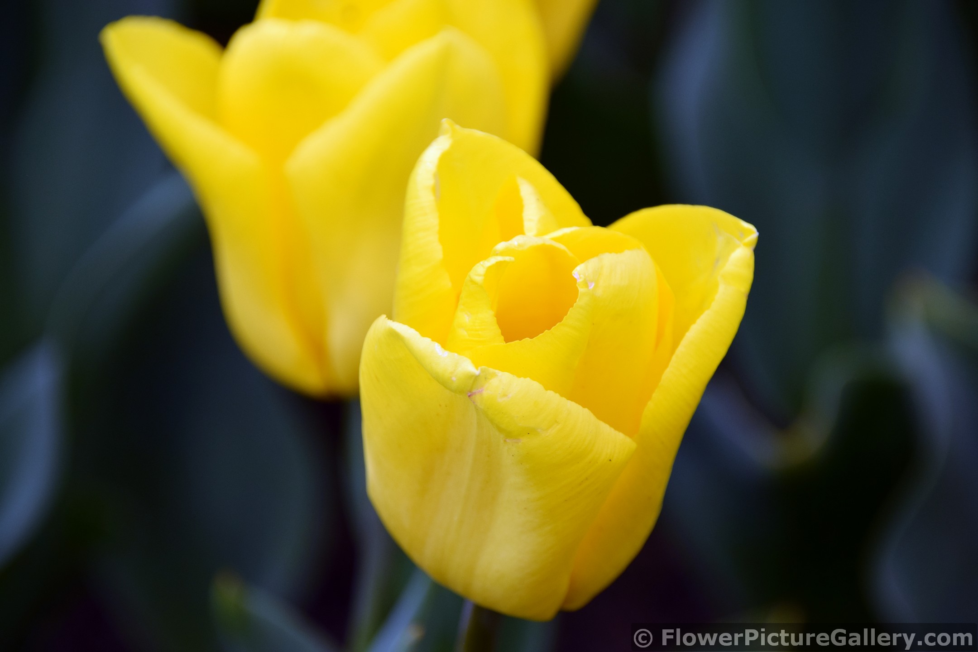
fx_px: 8557
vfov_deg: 4.4
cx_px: 489
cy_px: 326
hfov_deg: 6.5
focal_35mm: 315
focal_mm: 210
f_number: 6
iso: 400
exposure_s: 1/400
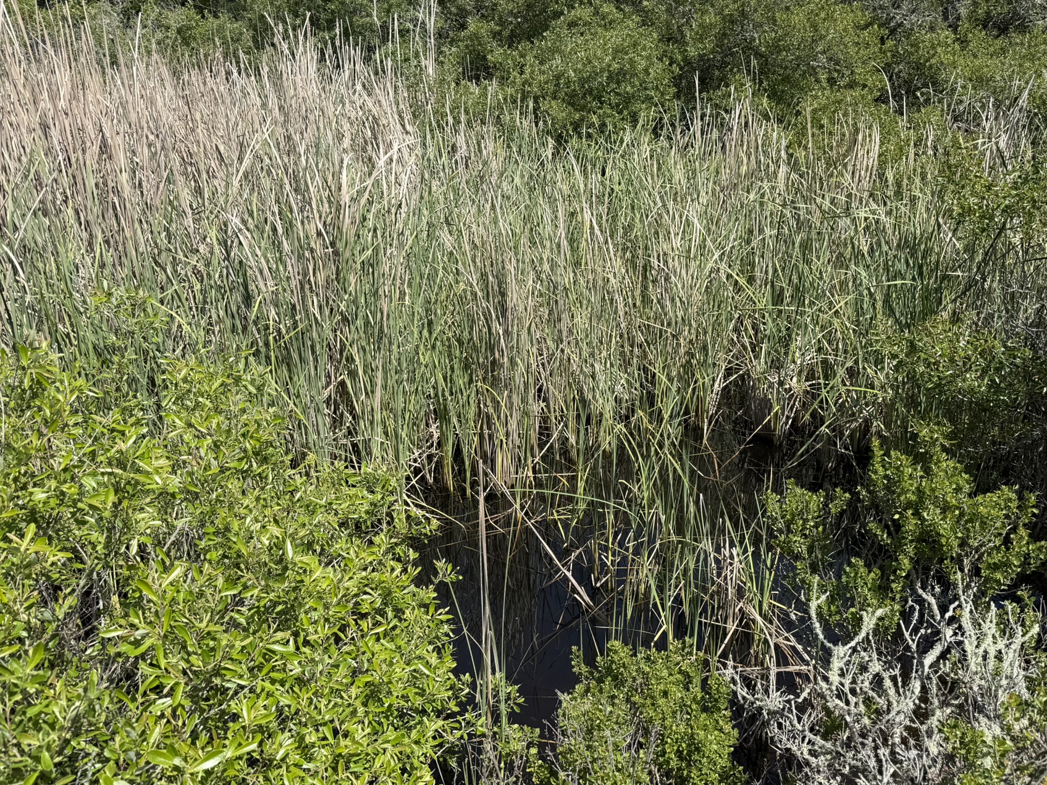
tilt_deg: -21.5
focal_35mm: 29
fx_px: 877
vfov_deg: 48.2
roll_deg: +0.0
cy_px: 406
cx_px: 584
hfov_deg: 61.5
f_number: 1.78
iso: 80
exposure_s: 1/3145
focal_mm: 6.76
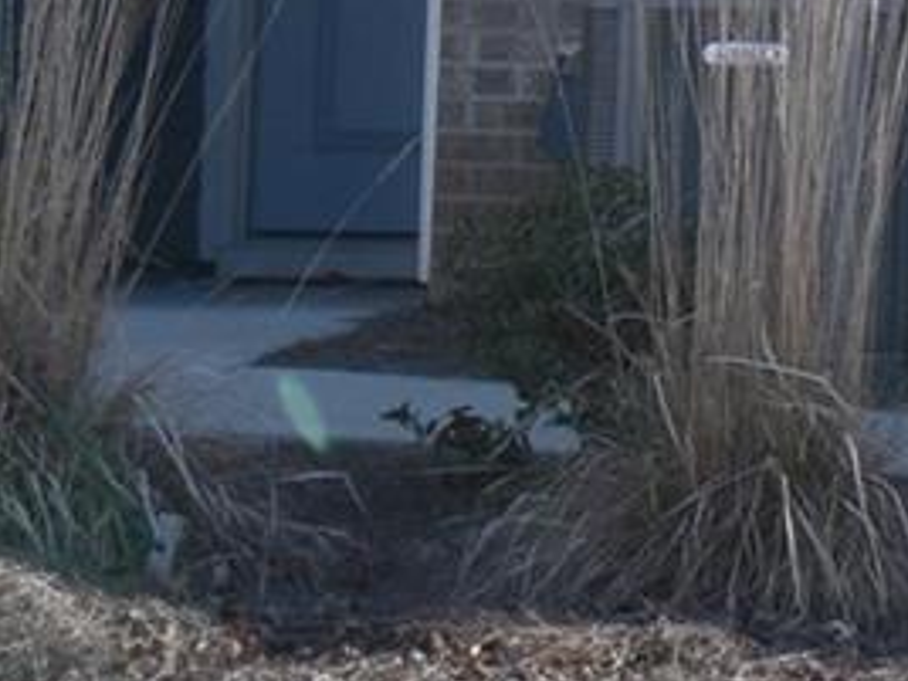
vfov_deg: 6.6
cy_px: -510
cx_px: 1782
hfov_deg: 8.5
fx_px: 5771
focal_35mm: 220
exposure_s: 1/250
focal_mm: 20
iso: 200
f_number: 8
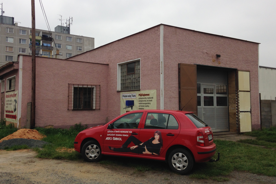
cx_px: 141
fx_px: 291
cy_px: 85
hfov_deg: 50.7
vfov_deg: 35.0
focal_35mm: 38
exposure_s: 1/493
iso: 50
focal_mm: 4.12
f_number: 2.4
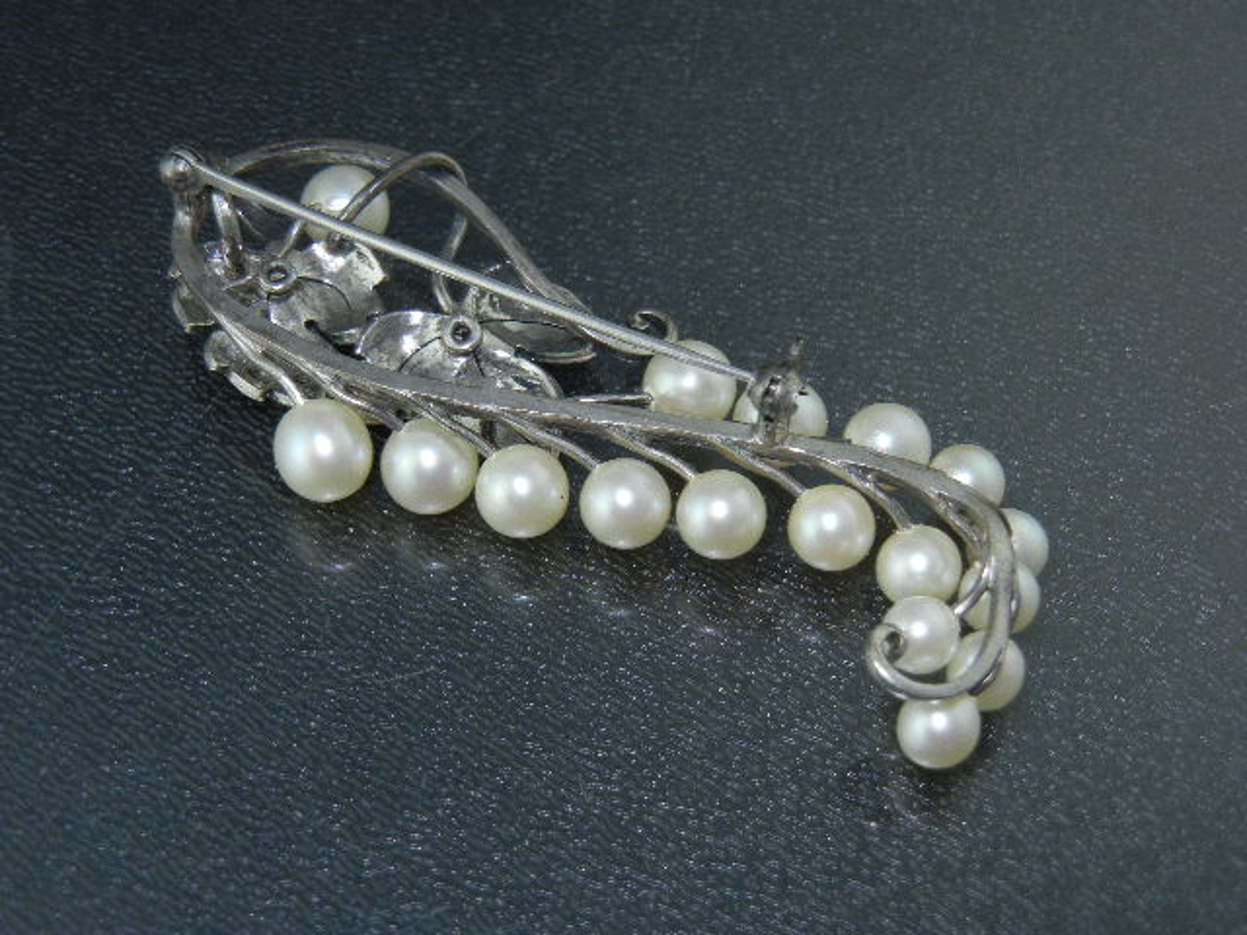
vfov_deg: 21.6
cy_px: 468
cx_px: 624
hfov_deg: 28.6
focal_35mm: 68
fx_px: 2450
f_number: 4.1
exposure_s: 1/30
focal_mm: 12.2
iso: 200
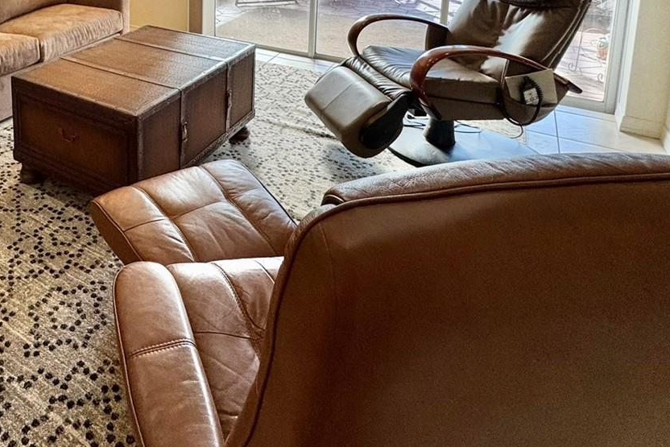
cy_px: -32
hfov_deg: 59.1
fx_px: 521
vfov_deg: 39.1
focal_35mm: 28
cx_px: 113
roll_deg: +1.3
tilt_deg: -9.3
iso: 80
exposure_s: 1/120
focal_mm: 2.22
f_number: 2.2
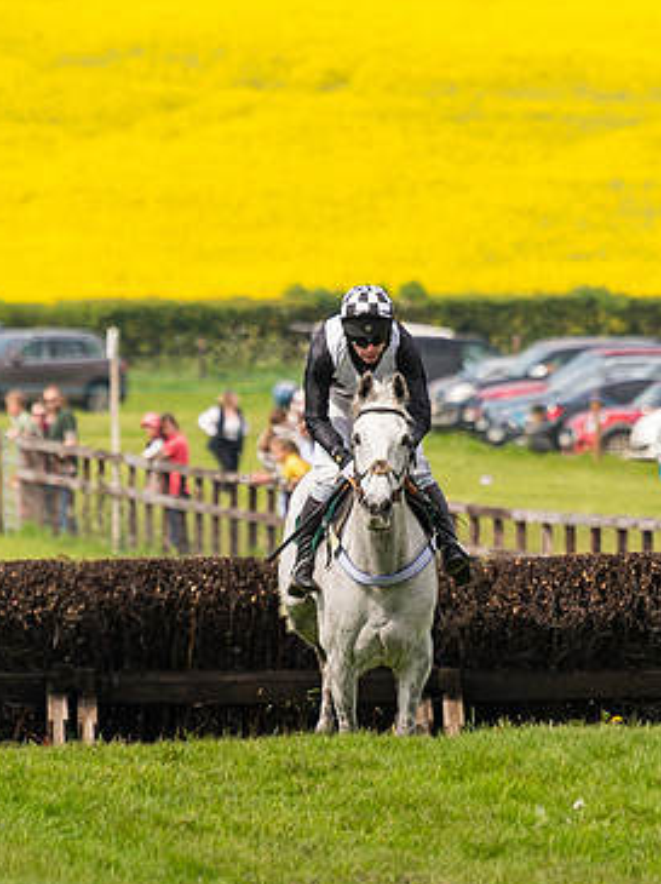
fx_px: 21067
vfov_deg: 2.4
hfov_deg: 1.8
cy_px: 532
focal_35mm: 826
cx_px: 280
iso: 400
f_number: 4
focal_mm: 200
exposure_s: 1/2500
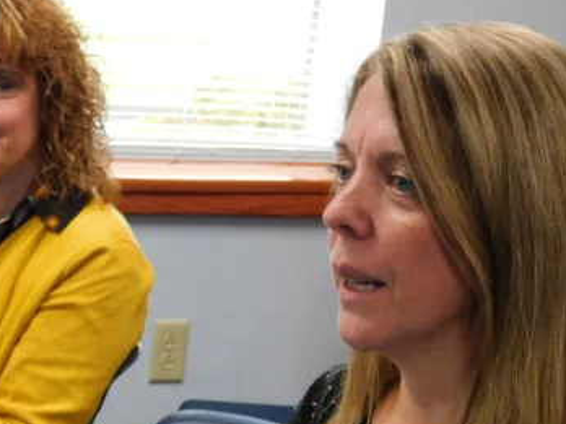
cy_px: 322
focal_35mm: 136
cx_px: 154
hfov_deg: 14.5
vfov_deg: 10.9
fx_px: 2224
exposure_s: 1/30
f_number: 4.3
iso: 400
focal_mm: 12.6
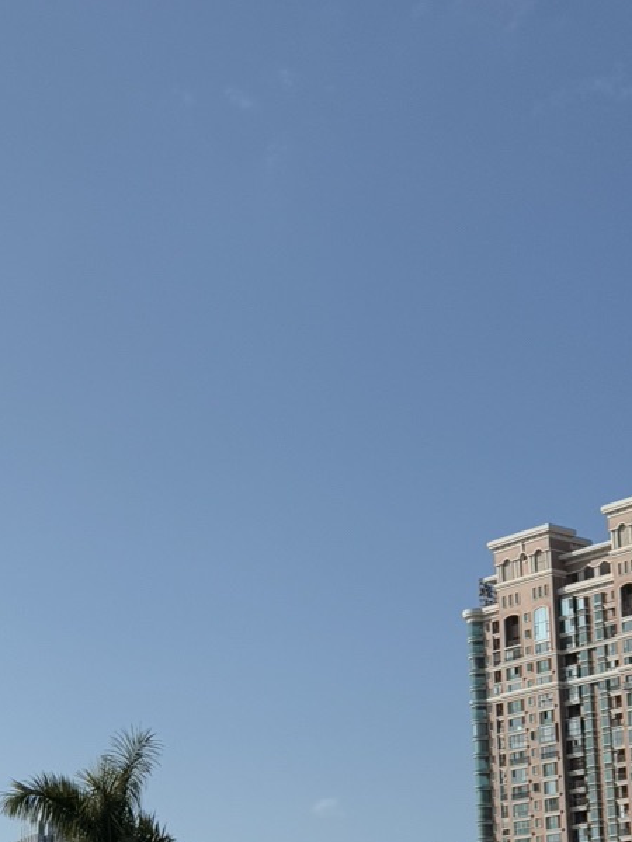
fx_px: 1947
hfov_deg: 18.3
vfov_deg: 24.2
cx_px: 126
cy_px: 605
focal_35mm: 80
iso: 80
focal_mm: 6.76
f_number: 1.78
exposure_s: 1/9009
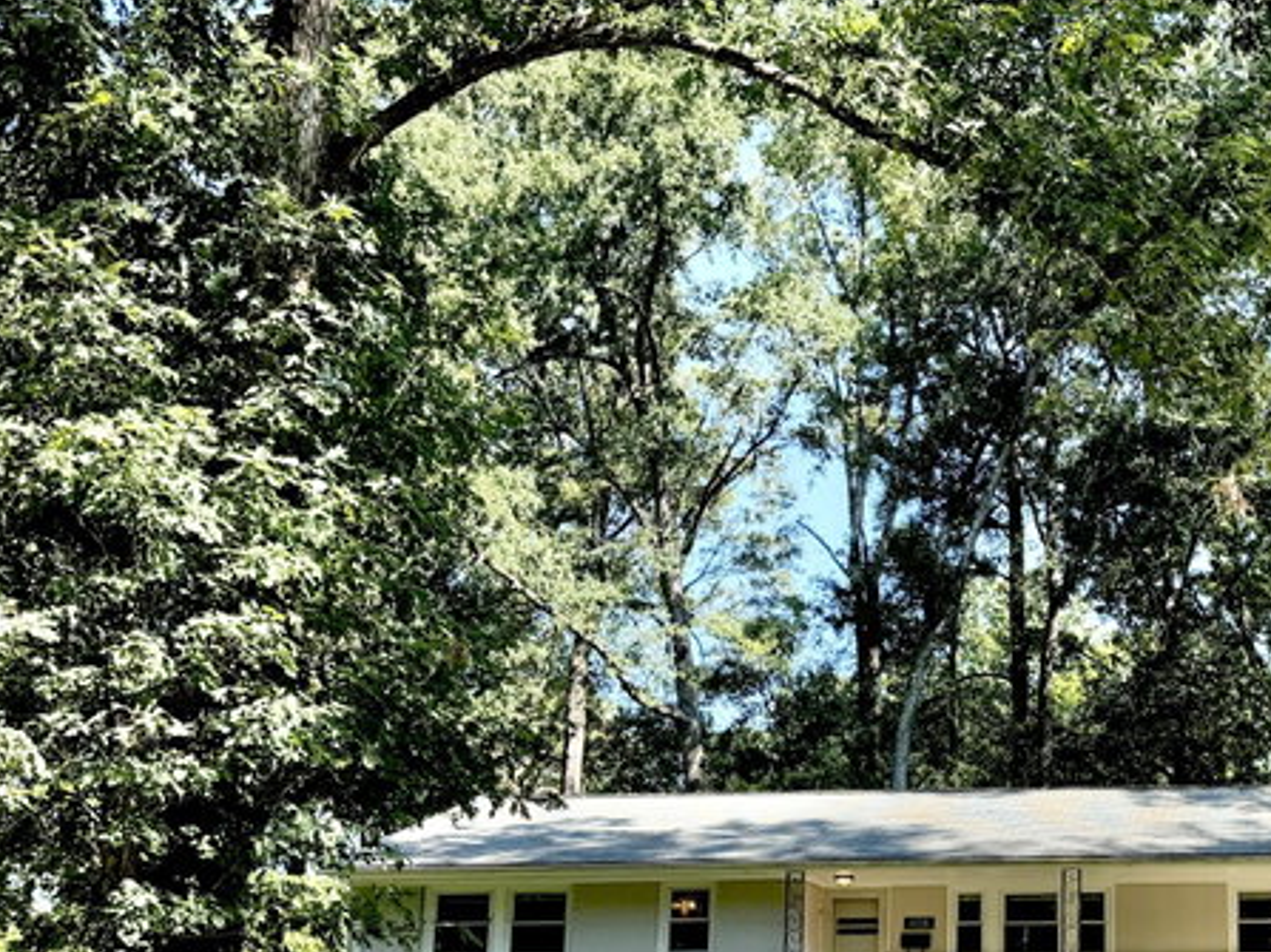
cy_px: 750
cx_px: 1063
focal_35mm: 55
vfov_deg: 26.1
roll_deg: +0.0
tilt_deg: +10.4
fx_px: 2019
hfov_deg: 33.6
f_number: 1.78
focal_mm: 6.76
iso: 80
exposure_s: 1/1618
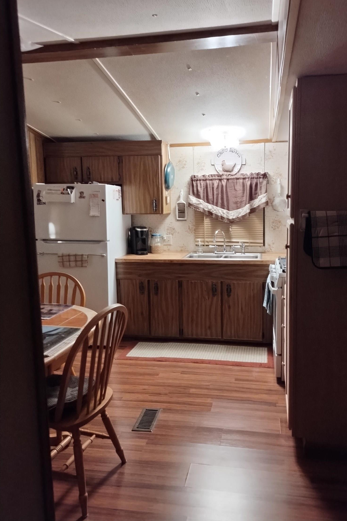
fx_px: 390
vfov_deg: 67.4
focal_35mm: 27
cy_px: 252
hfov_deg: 47.8
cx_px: 200
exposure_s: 1/24
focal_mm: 4.71
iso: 181
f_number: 1.7
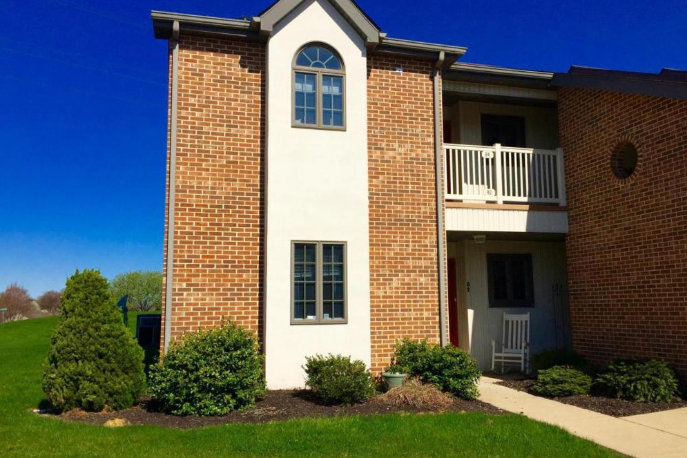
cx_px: 352
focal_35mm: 31
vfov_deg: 42.3
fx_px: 591
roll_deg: +0.8
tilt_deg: +8.3
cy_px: 224
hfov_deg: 60.3
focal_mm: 4.15
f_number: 2.2
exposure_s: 1/5650
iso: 32
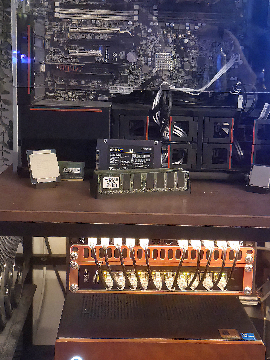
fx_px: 510
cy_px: 145
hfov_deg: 29.7
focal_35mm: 49
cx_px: 122
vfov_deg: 38.8
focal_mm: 5.4
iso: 640
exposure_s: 1/24
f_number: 1.8
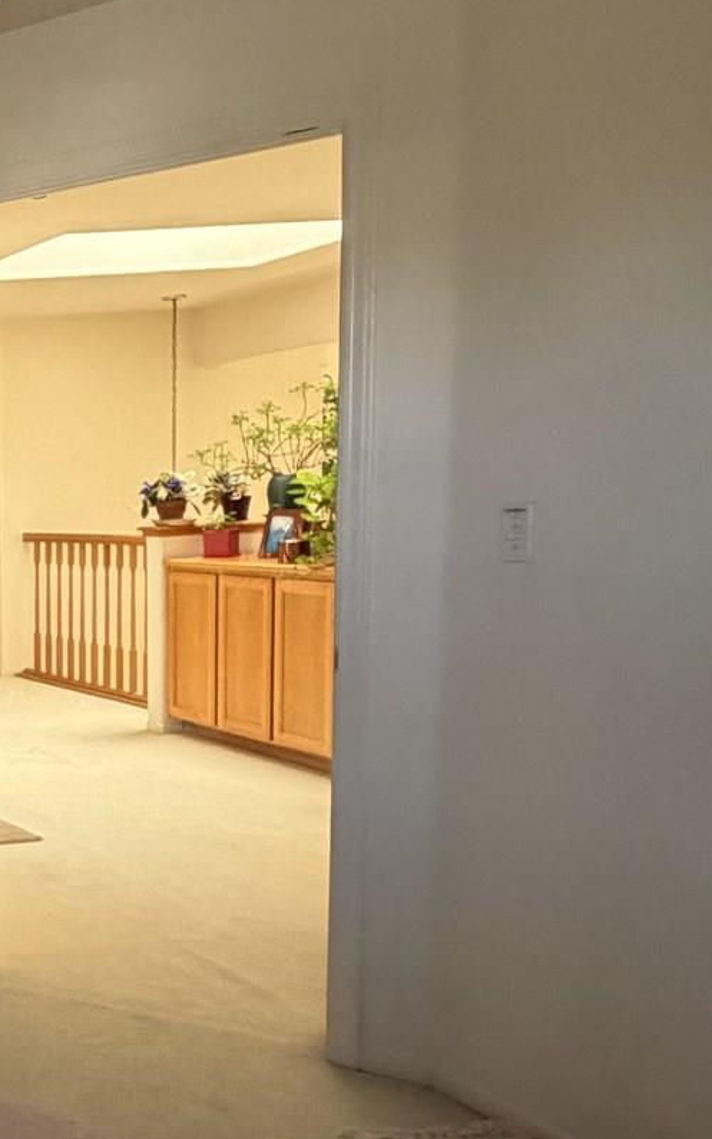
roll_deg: +4.3
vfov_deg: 45.8
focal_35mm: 43
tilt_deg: -8.6
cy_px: 713
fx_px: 1335
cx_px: -506
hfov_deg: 21.6
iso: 320
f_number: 2.2
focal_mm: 2.22
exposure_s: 1/63
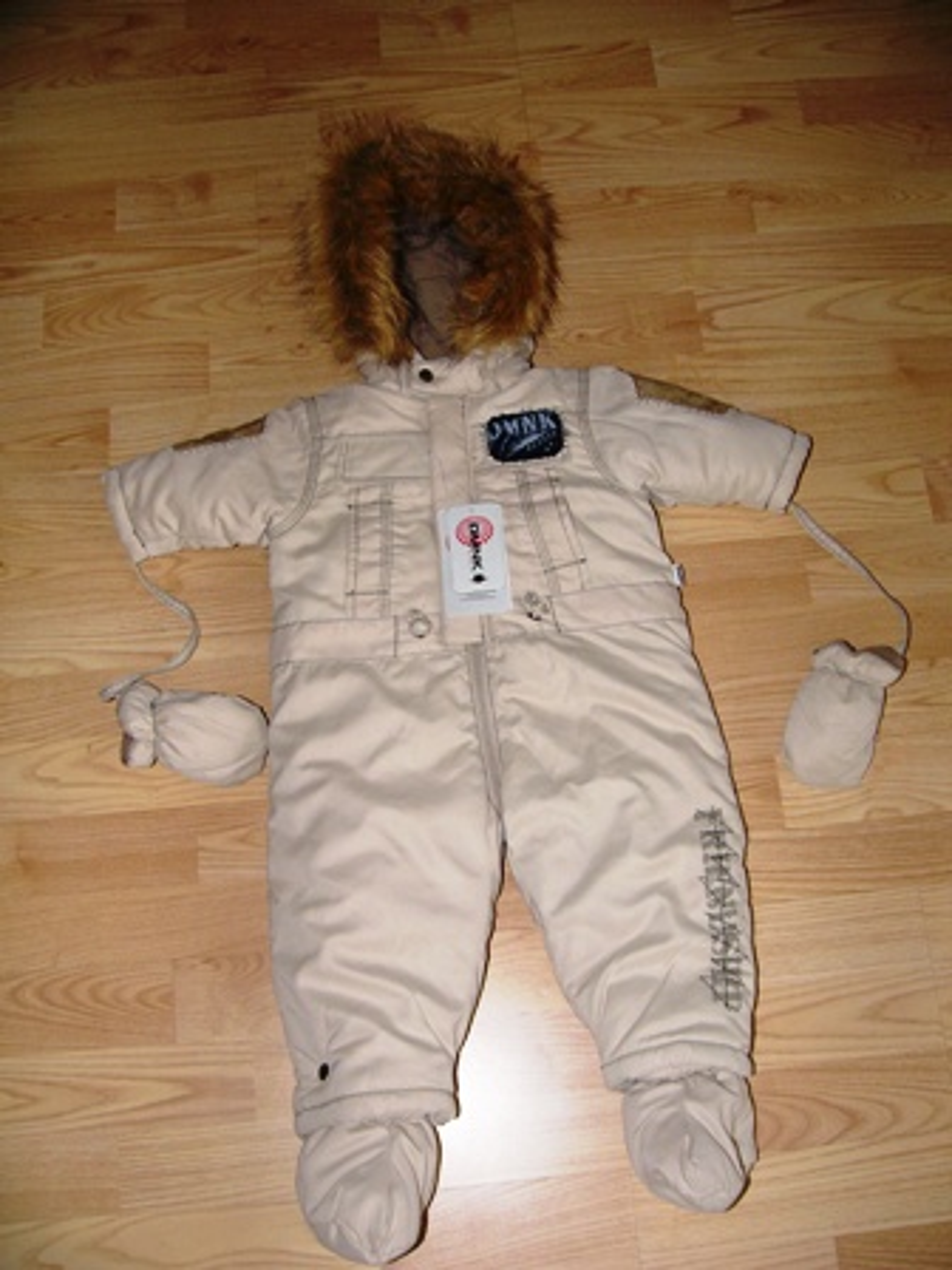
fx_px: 1320
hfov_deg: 39.7
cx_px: 476
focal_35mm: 36
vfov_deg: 51.4
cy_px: 635
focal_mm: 6
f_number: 2.8
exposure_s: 1/80
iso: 100
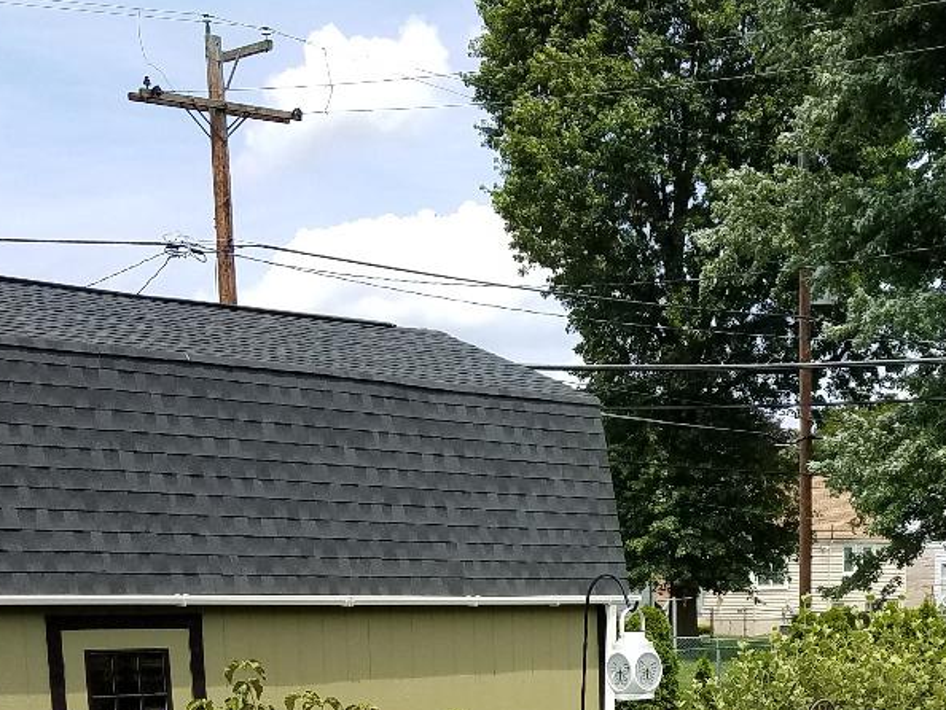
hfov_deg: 30.1
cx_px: 741
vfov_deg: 21.9
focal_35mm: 63
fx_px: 1722
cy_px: 804
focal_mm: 4.2
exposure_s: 1/1368
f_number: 1.7
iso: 40
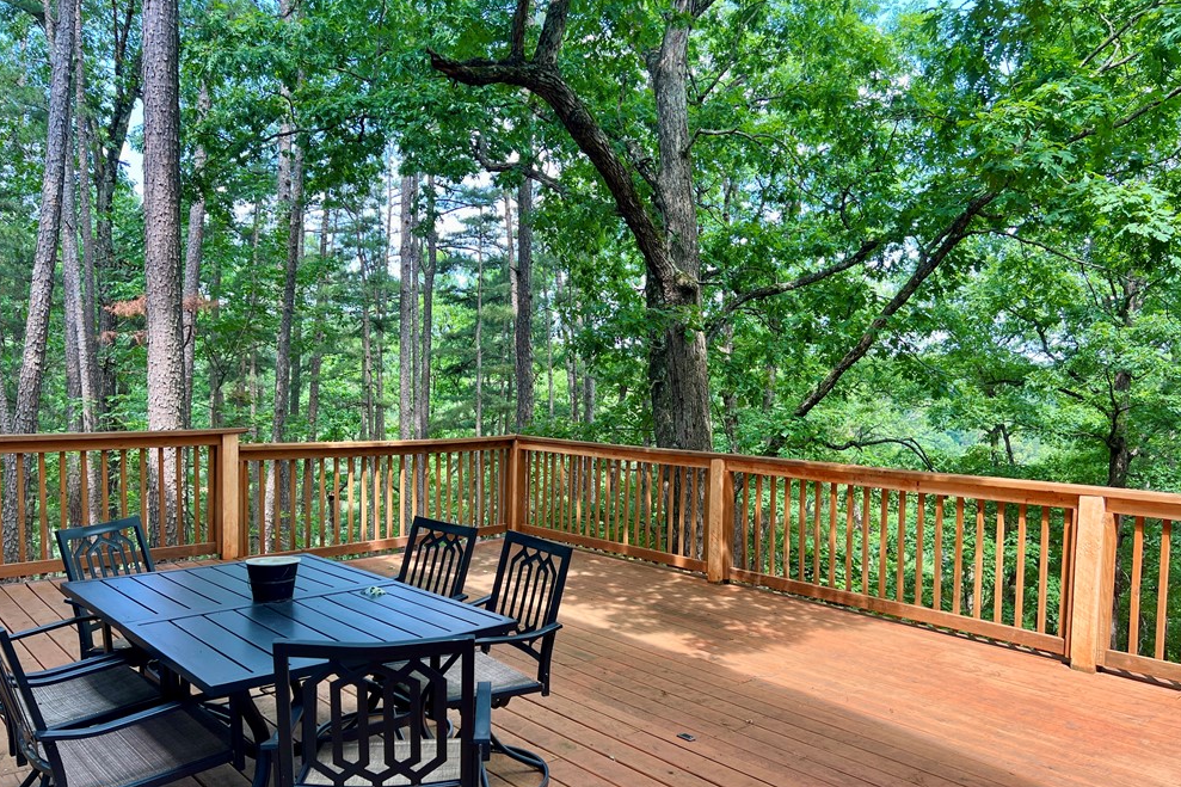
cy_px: 434
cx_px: 577
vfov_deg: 46.3
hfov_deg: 65.5
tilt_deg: -3.8
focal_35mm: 28
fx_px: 918
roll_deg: -0.8
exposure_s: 1/220
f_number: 1.5
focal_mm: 5.7
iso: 40
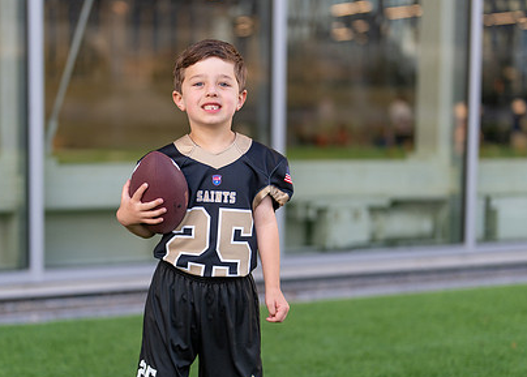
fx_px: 1228
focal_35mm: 82
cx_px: 210
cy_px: 244
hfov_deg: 24.2
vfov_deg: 17.4
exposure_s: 1/1000
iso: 200
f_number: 1.2
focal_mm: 50
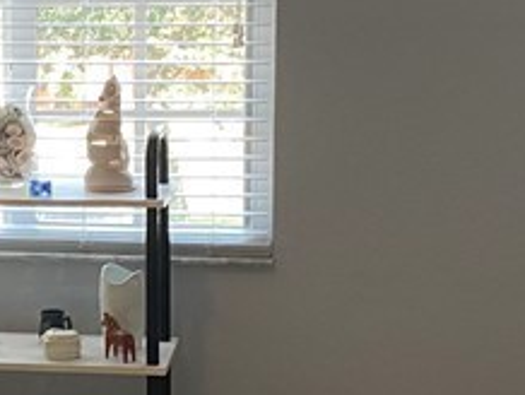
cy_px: 171
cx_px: -79
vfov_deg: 12.2
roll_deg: +1.0
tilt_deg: -6.3
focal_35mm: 122
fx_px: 1852
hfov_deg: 15.6
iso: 80
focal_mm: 4.25
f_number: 1.8
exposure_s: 1/60
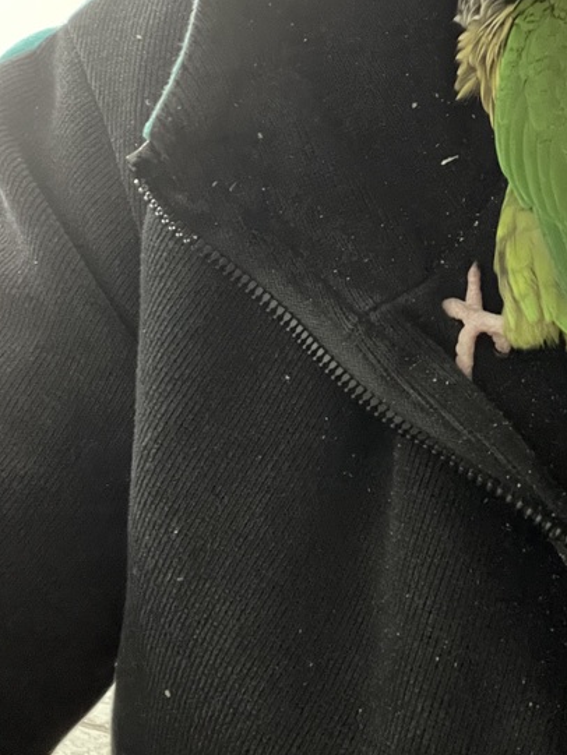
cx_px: 426
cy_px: 215
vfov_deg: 36.8
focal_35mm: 51
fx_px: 1113
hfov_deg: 28.2
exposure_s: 1/15
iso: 1000
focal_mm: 2.71
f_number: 2.2
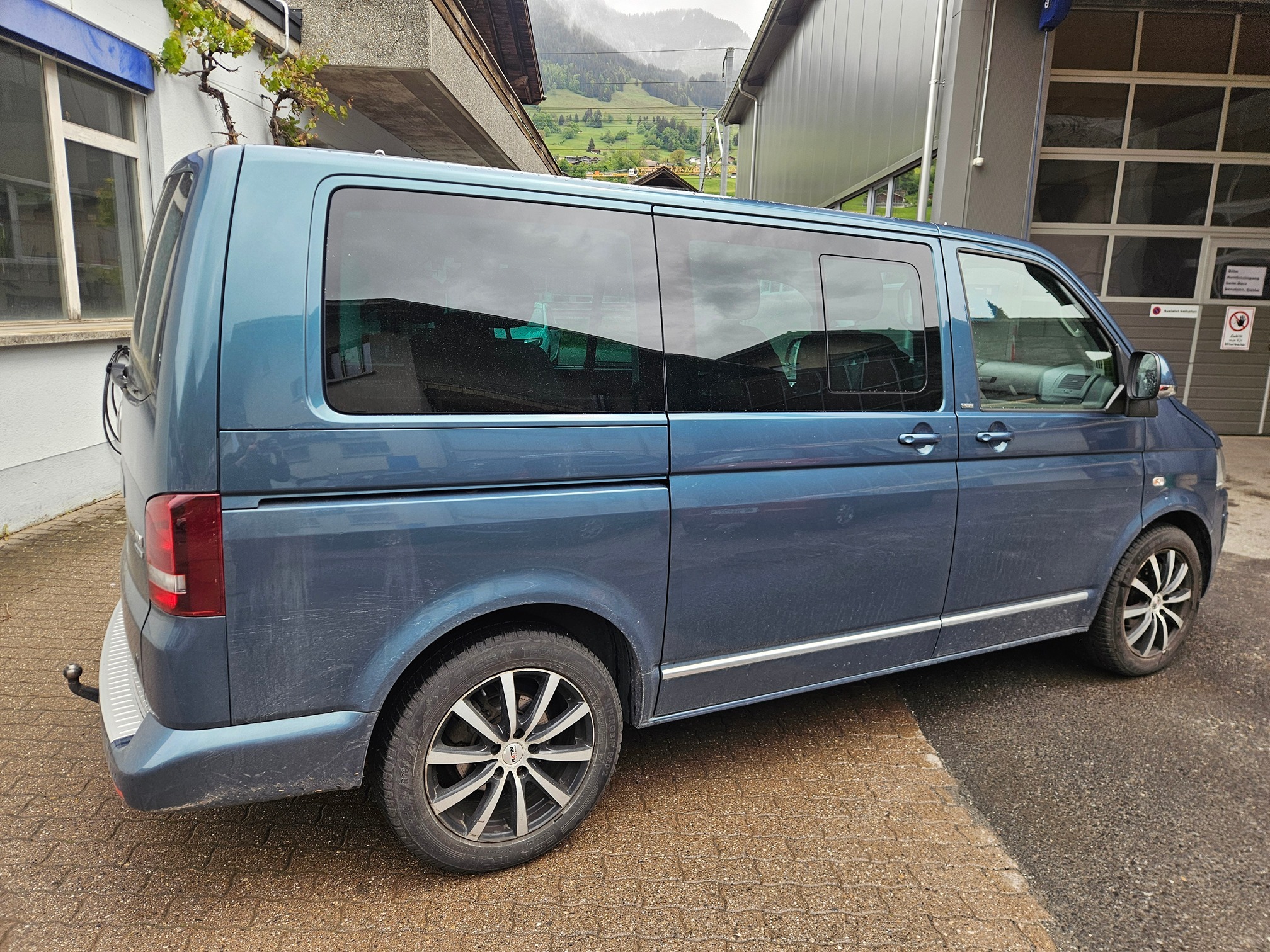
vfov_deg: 58.9
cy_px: 476
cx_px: 635
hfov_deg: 73.9
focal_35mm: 23
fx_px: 844
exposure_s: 1/719
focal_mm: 5.4
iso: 50
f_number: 1.8
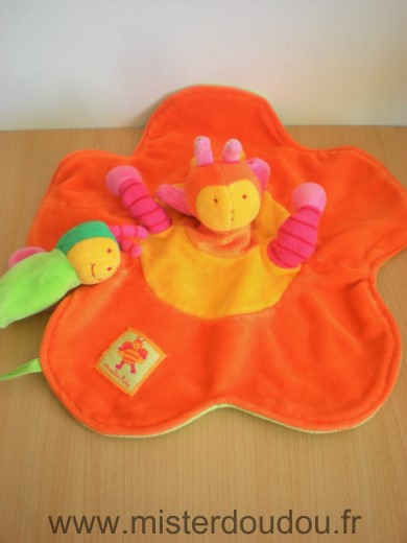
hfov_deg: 37.7
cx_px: 204
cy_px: 272
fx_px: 596
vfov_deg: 49.0
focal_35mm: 38
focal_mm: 6.3
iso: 182
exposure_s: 1/59.8
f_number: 3.1
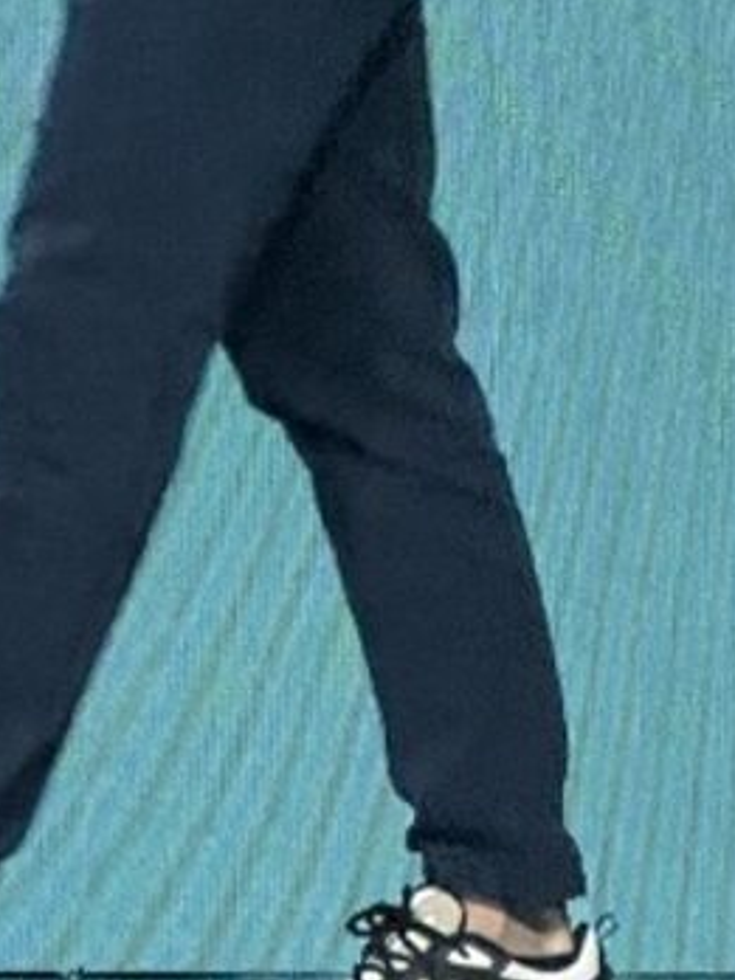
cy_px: -872
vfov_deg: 6.0
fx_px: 9201
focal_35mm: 325
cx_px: -6
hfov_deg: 4.6
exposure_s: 1/60
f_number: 2.8
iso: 400
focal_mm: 9
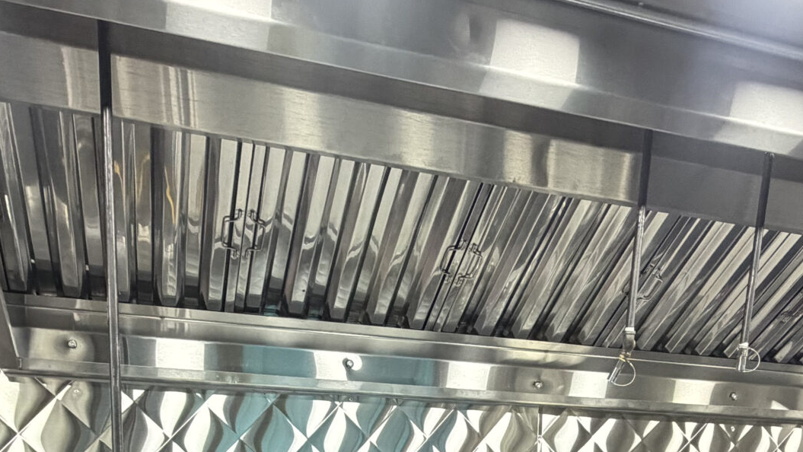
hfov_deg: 54.0
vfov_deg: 27.1
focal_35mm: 37
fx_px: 788
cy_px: 583
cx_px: 422
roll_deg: -3.5
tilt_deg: -4.2
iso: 500
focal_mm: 2.22
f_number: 2.2
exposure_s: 1/60
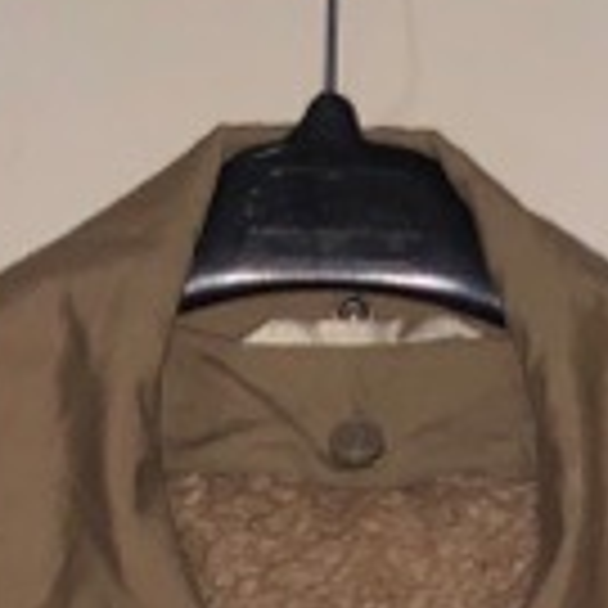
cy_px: 1680
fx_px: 3656
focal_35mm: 184
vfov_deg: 8.3
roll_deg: +0.3
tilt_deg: -10.6
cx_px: 685
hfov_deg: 9.4
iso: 50
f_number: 1.8
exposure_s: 1/12
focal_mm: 4
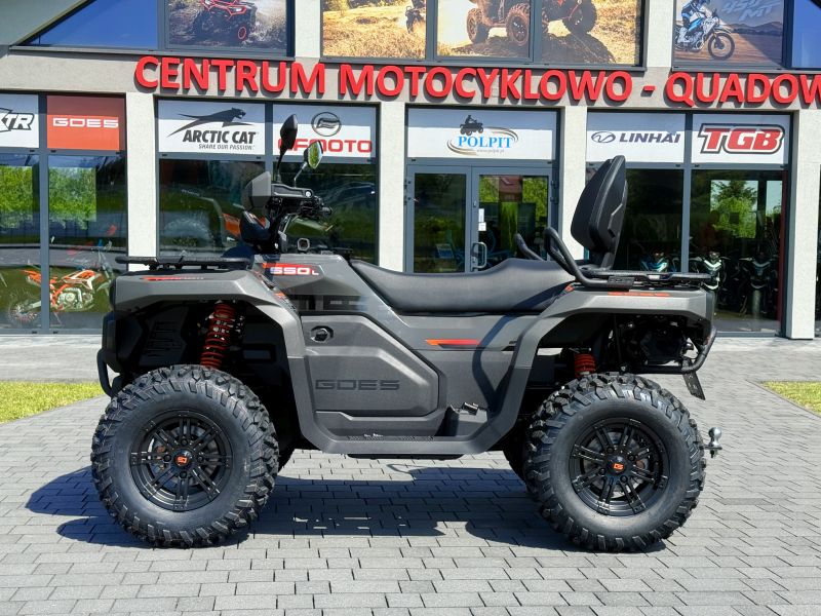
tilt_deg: -2.3
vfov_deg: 30.3
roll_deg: -0.7
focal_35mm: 48
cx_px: 410
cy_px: 308
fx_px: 1138
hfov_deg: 39.7
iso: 80
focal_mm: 6.76
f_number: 1.78
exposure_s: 1/3704
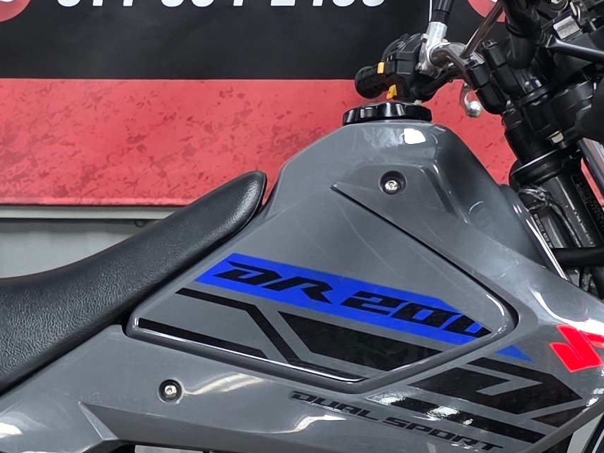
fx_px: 1867
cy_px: 307
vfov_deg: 13.8
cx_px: 125
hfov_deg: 18.2
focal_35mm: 107
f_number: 1.7
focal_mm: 6.3
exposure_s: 1/120
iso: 1000
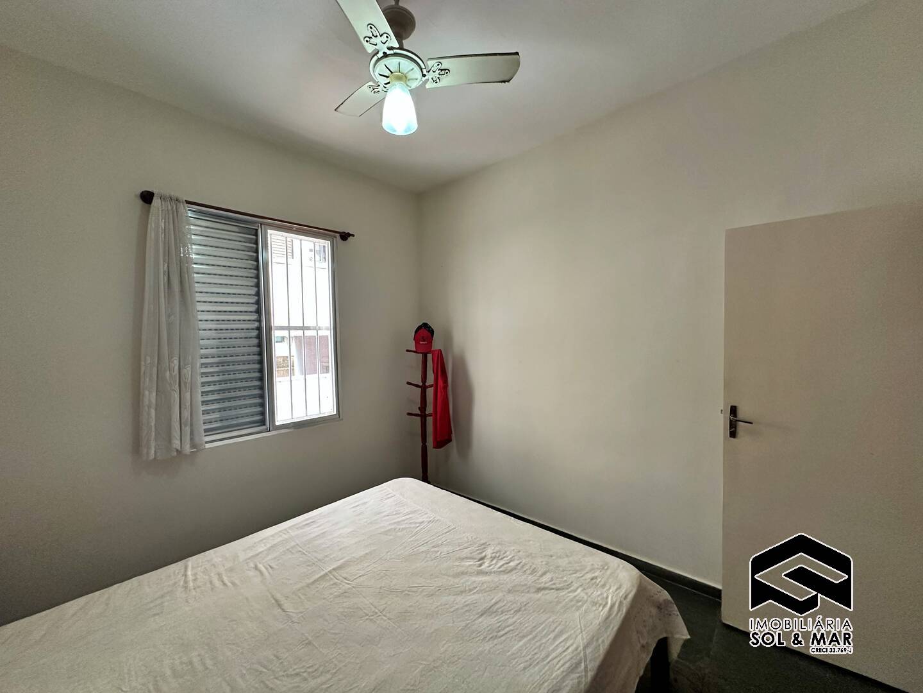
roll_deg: +1.0
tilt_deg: -1.5
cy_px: 346
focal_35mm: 14
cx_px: 462
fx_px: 373
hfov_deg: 102.1
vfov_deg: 85.7
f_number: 2.2
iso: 250
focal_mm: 2.22
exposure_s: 1/120
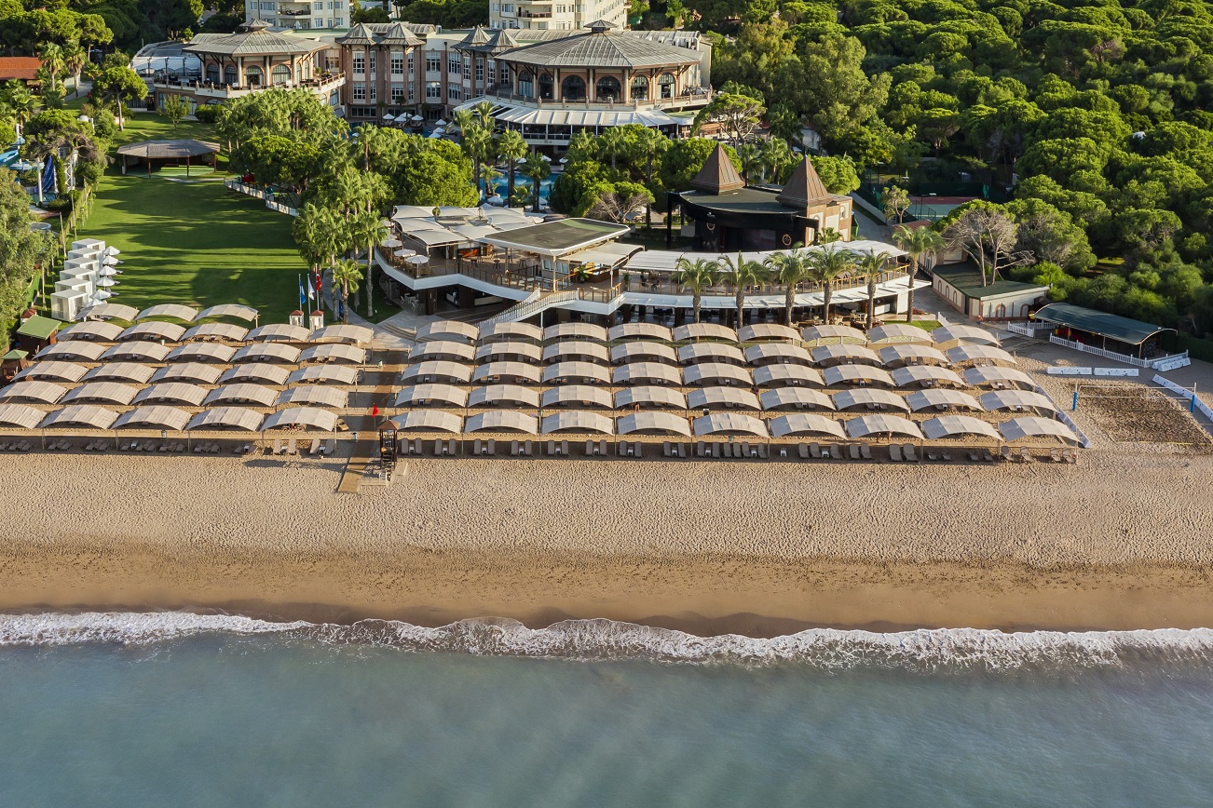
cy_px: 294
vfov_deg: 31.0
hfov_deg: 45.0
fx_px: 1449
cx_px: 450
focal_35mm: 43
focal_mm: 10.26
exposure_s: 1/25
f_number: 6.3
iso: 100
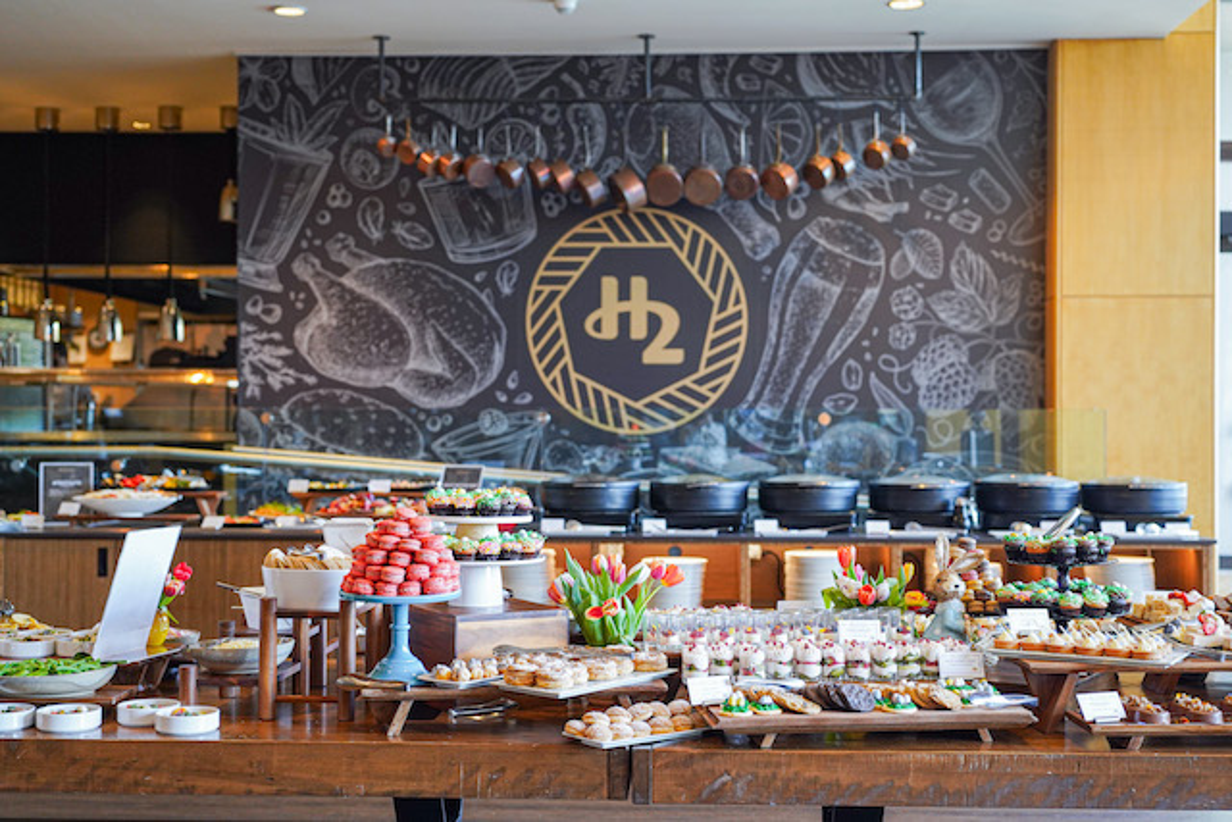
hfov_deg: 39.6
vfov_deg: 27.0
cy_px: 411
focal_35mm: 50
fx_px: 1711
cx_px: 616
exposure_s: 1/160
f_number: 3.2
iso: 1600
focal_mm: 50
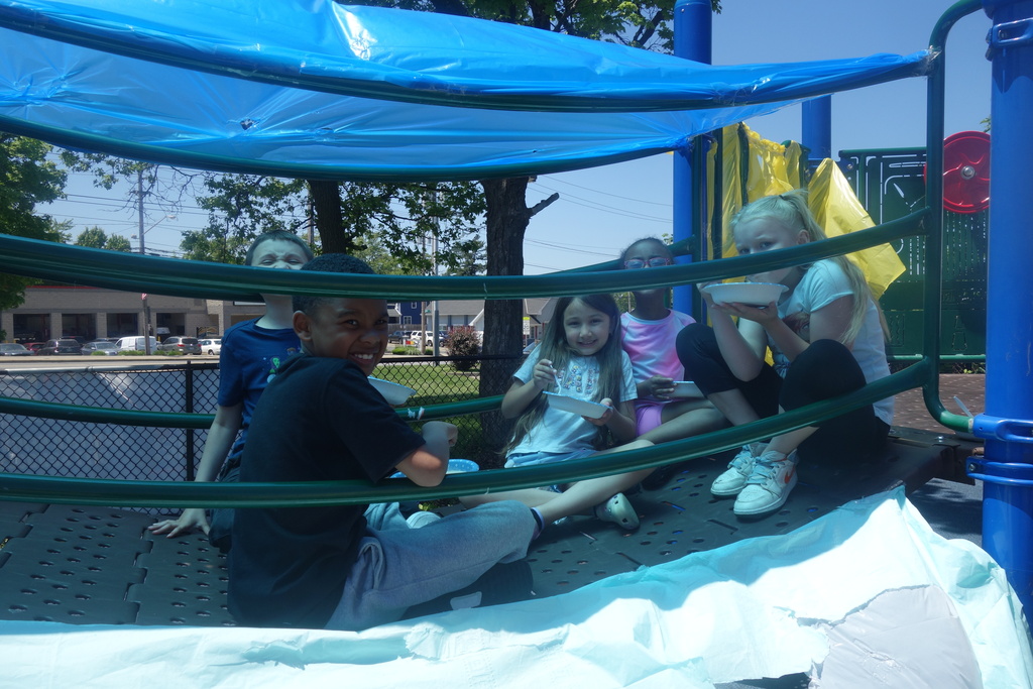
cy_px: 344
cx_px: 516
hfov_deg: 65.5
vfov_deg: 46.4
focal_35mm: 28
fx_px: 804
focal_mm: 10.4
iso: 125
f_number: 5.6
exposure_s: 1/400
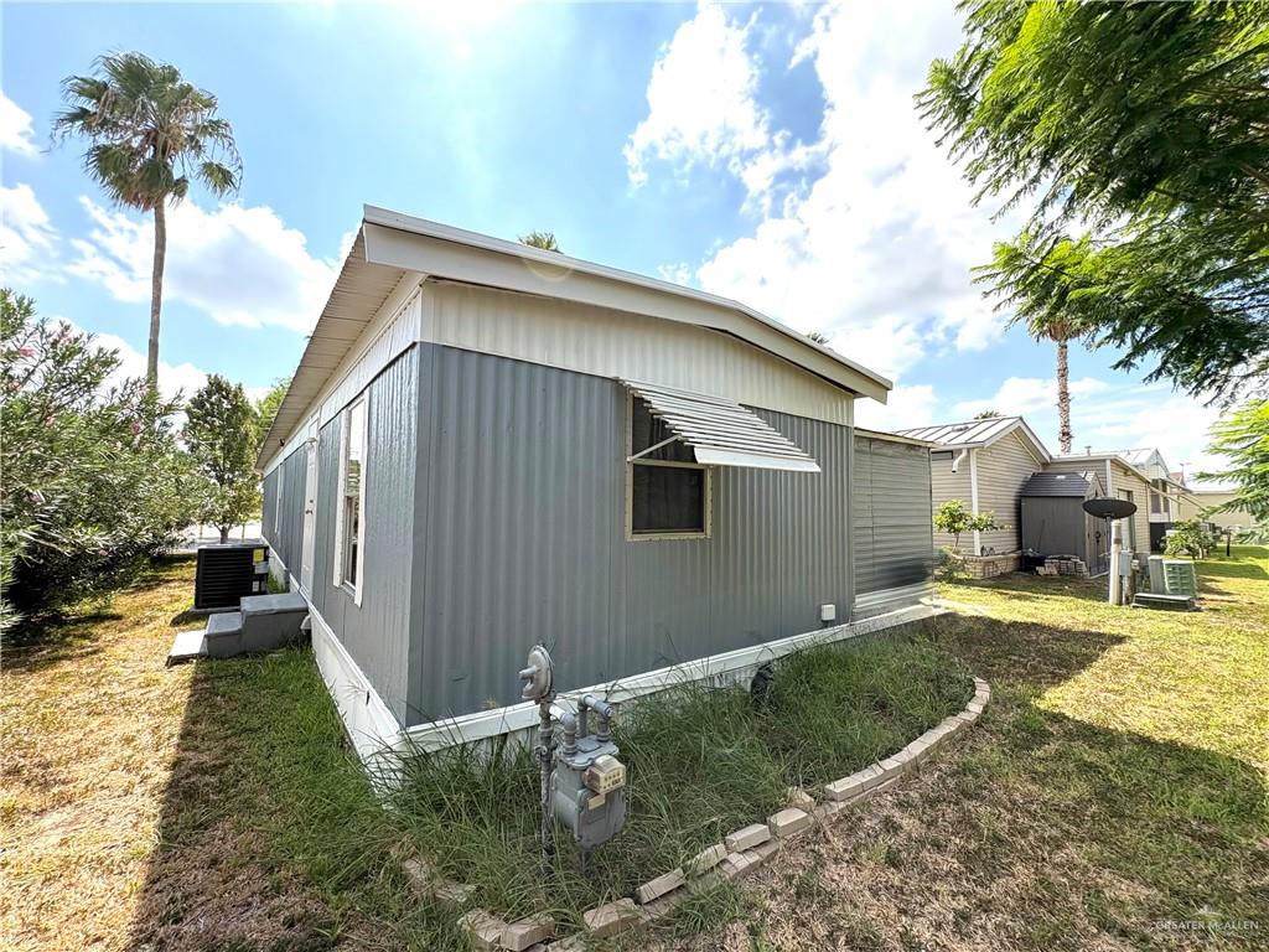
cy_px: 476
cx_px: 634
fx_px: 513
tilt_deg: +4.6
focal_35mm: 14
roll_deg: +0.0
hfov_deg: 102.1
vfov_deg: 85.7
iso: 64
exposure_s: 1/1034
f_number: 2.2
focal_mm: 2.22
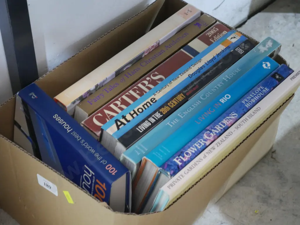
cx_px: 150
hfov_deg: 25.0
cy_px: 112
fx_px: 676
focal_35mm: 78
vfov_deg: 18.9
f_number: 5.6
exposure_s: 1/20
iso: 3200
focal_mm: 39
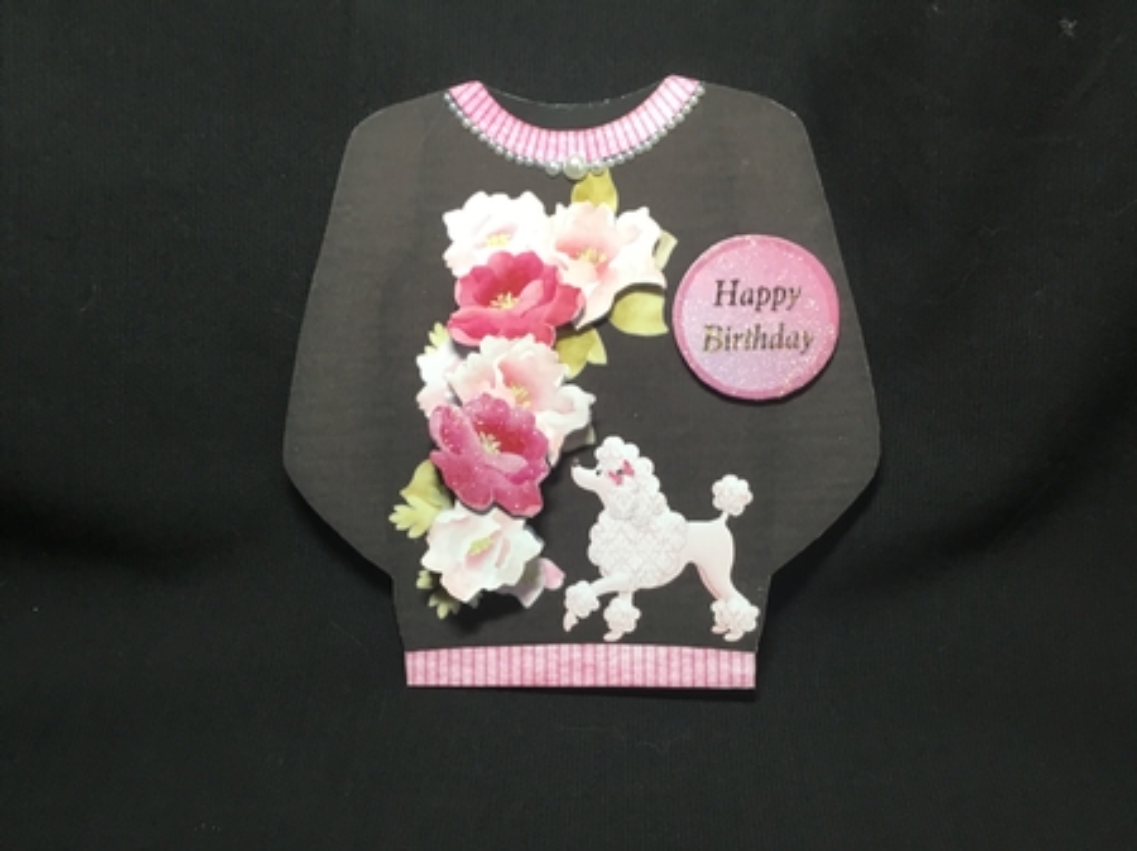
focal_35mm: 31
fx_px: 1018
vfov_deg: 45.4
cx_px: 568
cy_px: 426
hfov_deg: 58.4
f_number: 2.4
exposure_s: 1/33
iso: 100
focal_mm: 3.3
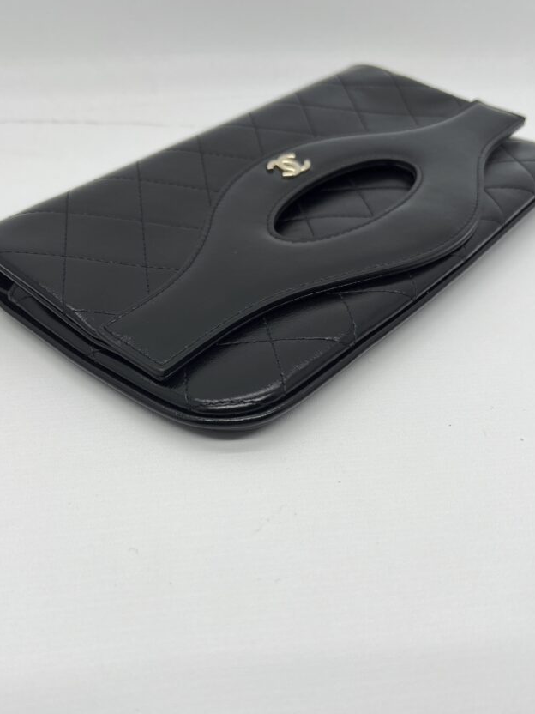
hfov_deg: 44.1
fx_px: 659
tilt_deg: -38.9
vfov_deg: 56.7
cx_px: 231
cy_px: 391
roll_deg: +0.0
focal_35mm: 32
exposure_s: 1/196
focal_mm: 5.7
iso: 40
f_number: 1.5
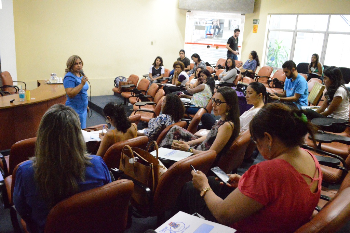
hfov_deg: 62.0
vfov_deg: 43.5
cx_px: 175
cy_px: 116
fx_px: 291
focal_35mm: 30
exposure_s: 1/50
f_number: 5.6
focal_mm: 20
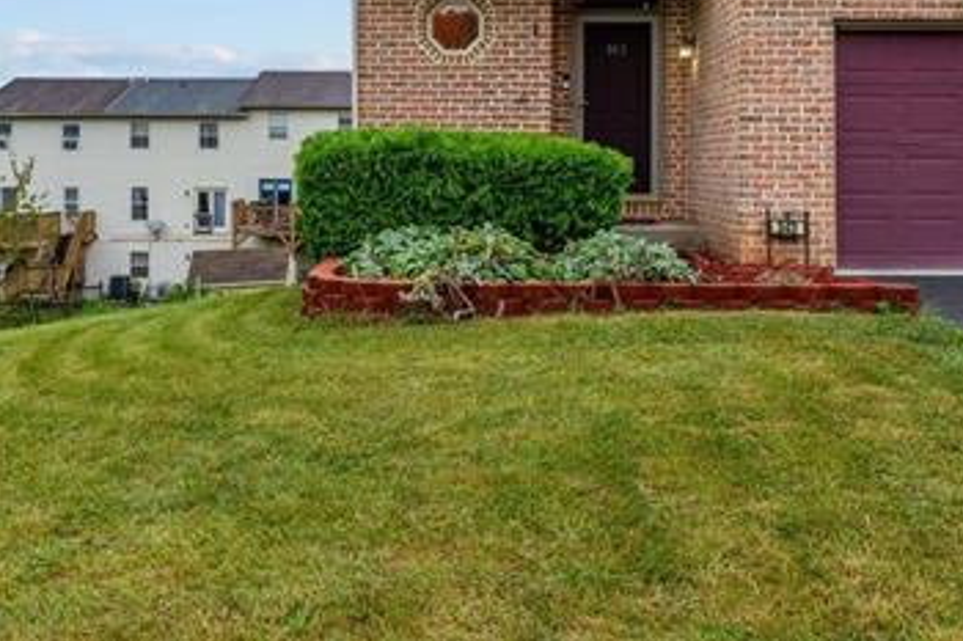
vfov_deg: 30.4
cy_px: 58
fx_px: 1123
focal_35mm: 42
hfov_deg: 46.4
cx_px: 479
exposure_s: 1/100
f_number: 7.1
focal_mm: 23
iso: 320
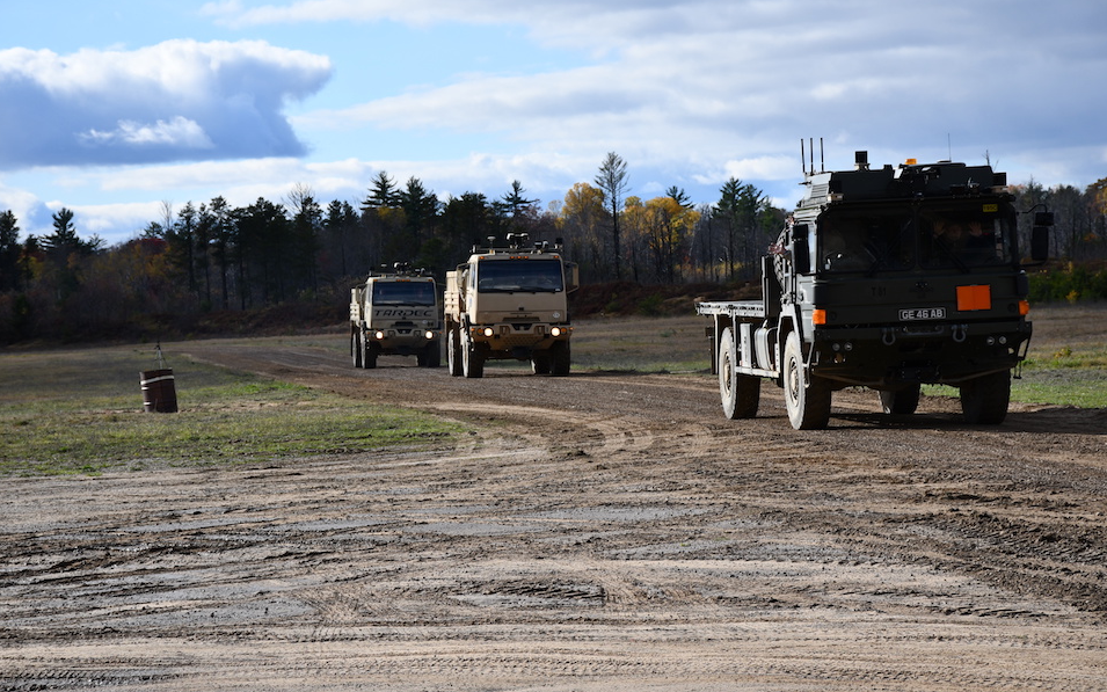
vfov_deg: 10.7
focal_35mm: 123
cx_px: 553
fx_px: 3711
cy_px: 329
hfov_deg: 17.0
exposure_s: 1/500
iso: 160
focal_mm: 80
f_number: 8
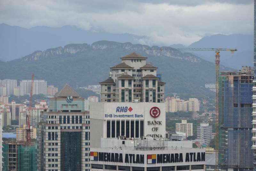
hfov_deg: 10.3
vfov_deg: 6.9
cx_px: 128
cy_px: 86
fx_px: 1423
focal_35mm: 200
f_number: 8
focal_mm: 200
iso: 100
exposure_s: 1/250
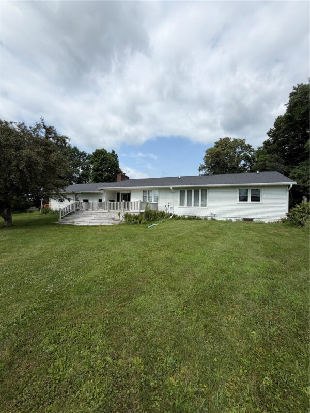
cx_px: 155
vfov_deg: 102.1
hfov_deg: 85.7
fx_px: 167
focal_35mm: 14
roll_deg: -0.1
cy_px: 206
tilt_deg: +0.3
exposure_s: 1/1167
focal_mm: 2.22
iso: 20
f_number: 2.2
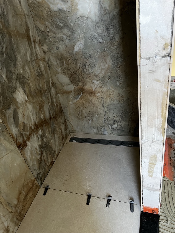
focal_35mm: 26
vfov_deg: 67.3
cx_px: 88
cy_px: 116
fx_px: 175
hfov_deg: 53.1
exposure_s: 1/60
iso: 250
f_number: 1.5
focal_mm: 5.7
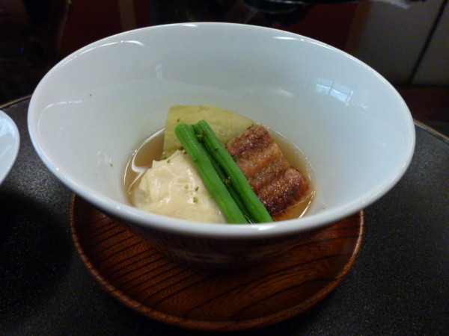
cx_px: 224
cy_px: 168
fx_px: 324
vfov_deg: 54.9
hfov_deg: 69.4
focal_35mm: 25
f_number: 3.3
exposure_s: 1/13
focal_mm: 4.3
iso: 400
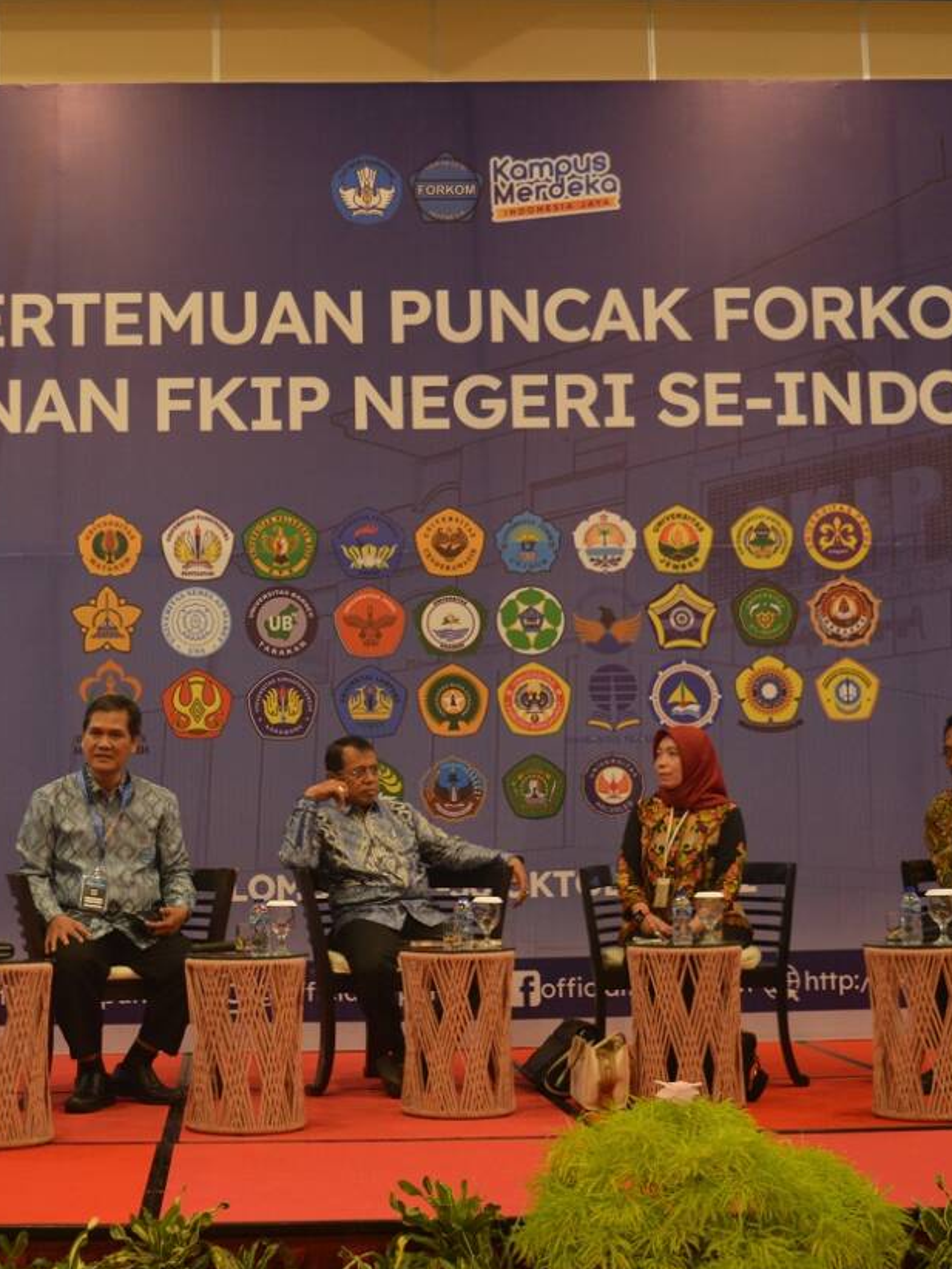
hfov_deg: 27.2
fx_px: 1942
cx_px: 264
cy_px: 644
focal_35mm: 53
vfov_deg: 36.2
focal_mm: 24
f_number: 4
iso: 640
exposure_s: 1/15
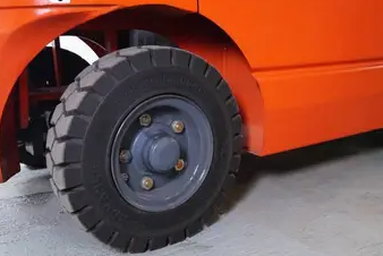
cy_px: 130
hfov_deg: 49.5
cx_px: 193
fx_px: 415
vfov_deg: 34.3
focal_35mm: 39
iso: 3200
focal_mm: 22
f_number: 9
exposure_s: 1/200
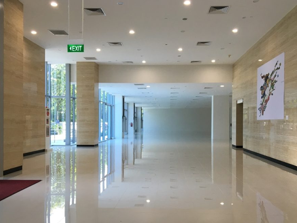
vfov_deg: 41.7
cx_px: 156
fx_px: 292
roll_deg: +0.0
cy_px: 125
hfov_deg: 53.9
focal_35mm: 34
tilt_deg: +0.2
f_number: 2.2
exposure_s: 1/33
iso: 40
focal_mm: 4.15
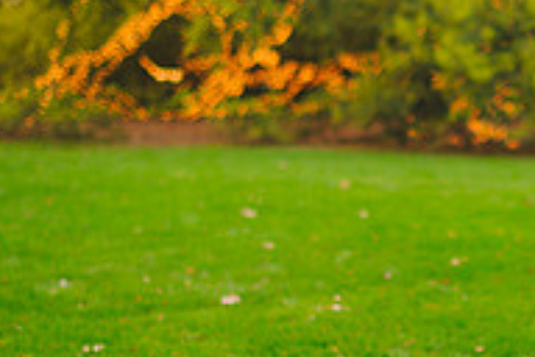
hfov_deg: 13.0
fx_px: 2303
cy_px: 240
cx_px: 588
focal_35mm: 155
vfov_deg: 8.8
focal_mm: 50
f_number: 2
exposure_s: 1/250
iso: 400
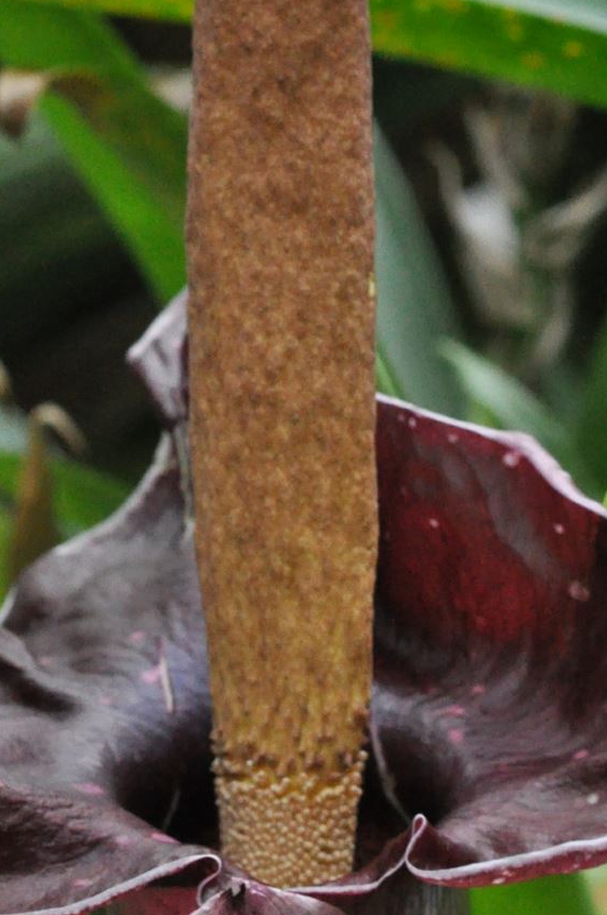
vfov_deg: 5.2
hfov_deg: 3.5
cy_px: 106
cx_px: 337
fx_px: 10050
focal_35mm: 396
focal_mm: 105
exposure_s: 1/15
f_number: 8
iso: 2200
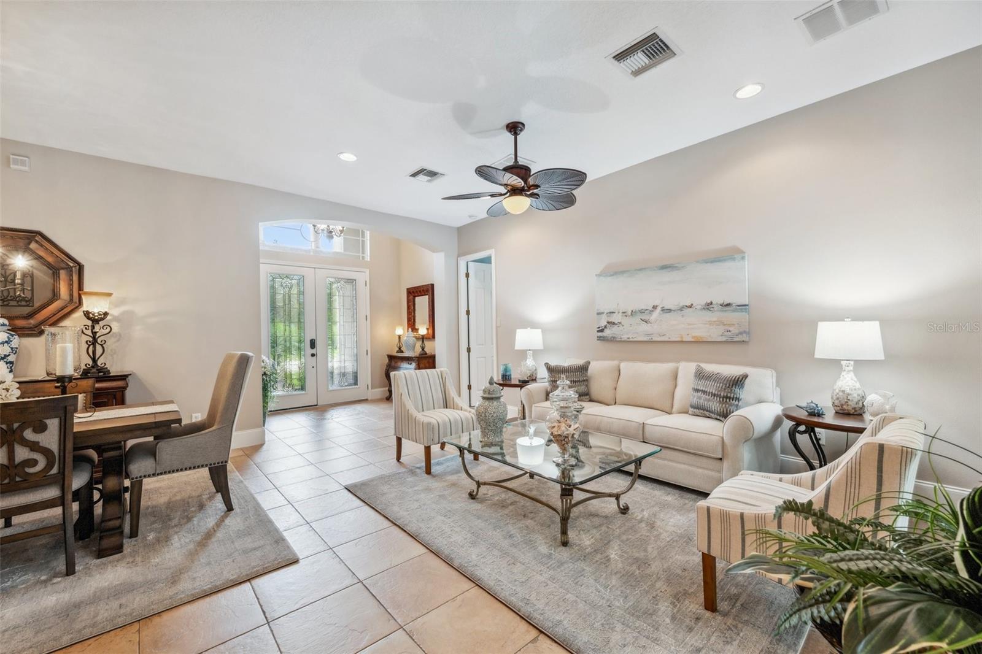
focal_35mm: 14
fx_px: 382
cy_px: 327
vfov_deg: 81.2
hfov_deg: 104.3
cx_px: 491
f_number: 7.1
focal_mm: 14
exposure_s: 1/6
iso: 320
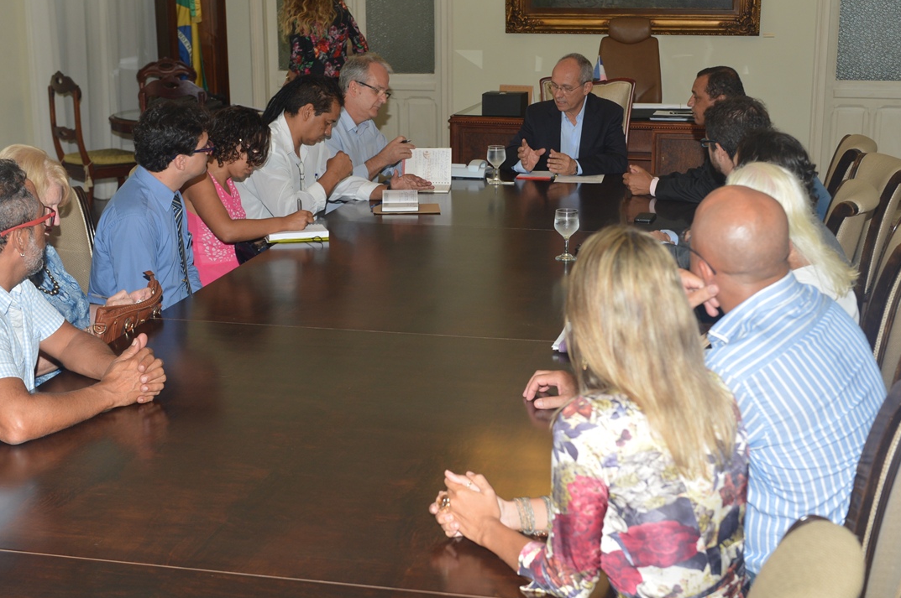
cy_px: 298
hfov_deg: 35.7
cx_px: 472
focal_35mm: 56
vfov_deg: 24.1
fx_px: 1400
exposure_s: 1/60
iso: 800
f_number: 7.1
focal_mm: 52
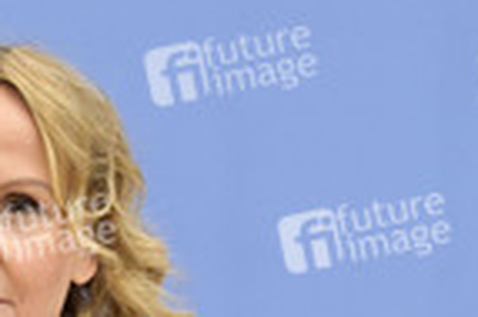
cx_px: -58
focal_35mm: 151
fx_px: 2003
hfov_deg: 13.3
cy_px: 484
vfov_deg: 8.8
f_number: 5.6
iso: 5000
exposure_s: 1/400
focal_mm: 48
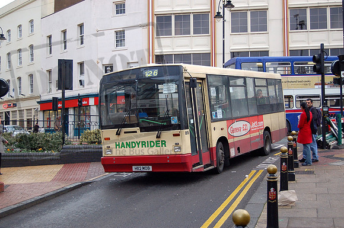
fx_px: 458
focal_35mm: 48
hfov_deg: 41.2
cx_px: 172
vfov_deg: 28.0
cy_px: 114
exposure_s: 1/500
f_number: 4.5
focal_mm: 32
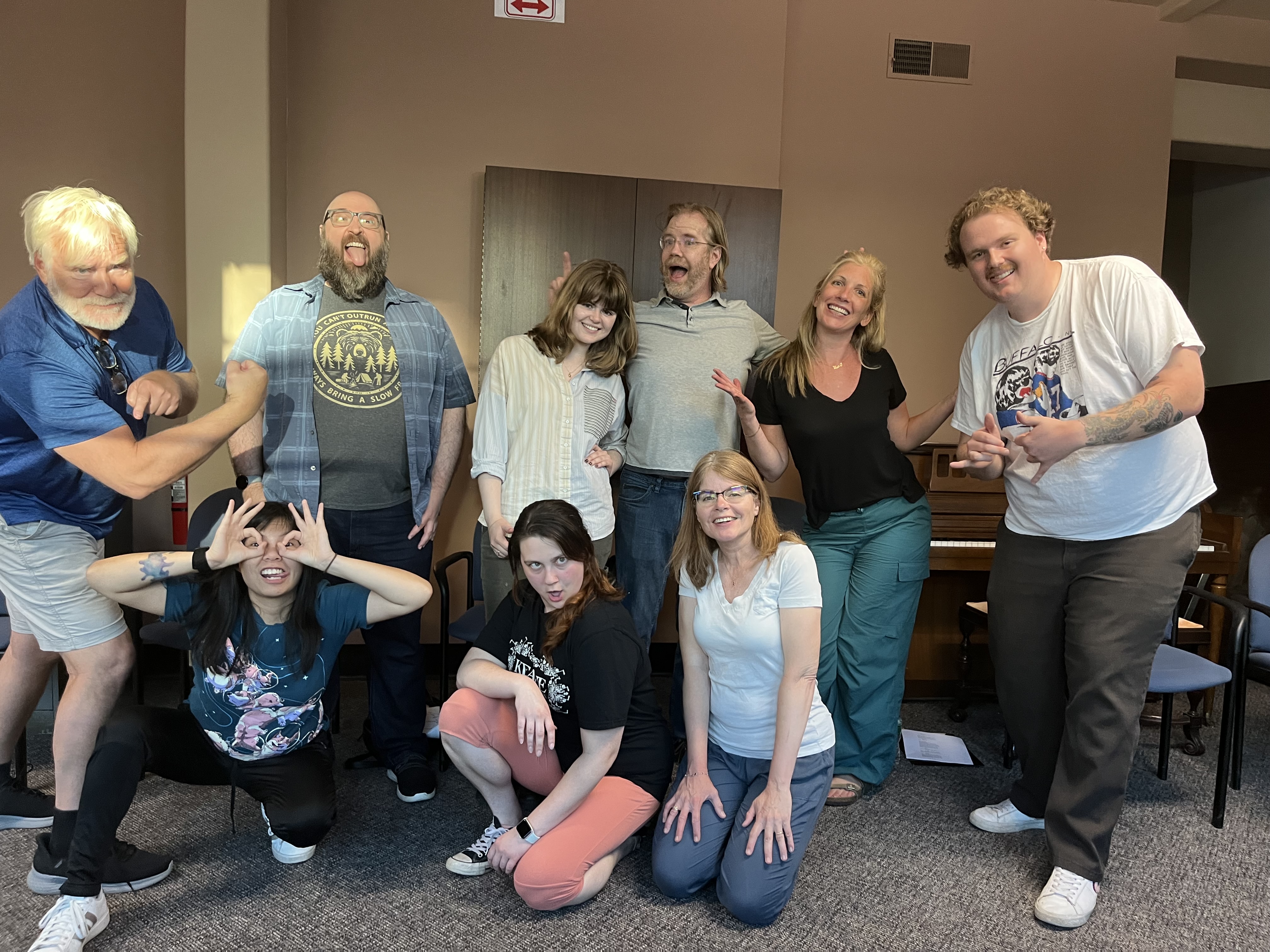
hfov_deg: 67.3
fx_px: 954
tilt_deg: -2.9
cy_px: 476
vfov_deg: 53.1
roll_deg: -1.8
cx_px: 635
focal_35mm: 26
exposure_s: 1/60
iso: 250
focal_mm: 5.1
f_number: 1.6
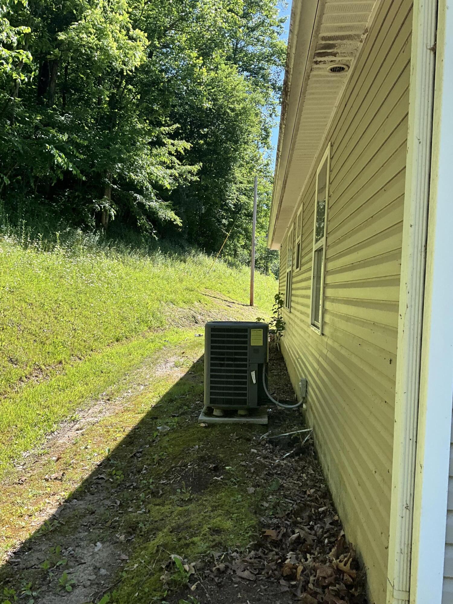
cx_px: 226
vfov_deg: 61.7
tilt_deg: -0.3
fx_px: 506
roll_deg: -2.4
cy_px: 302
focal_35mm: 29
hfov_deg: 48.2
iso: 25
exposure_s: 1/428
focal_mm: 3
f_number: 1.8
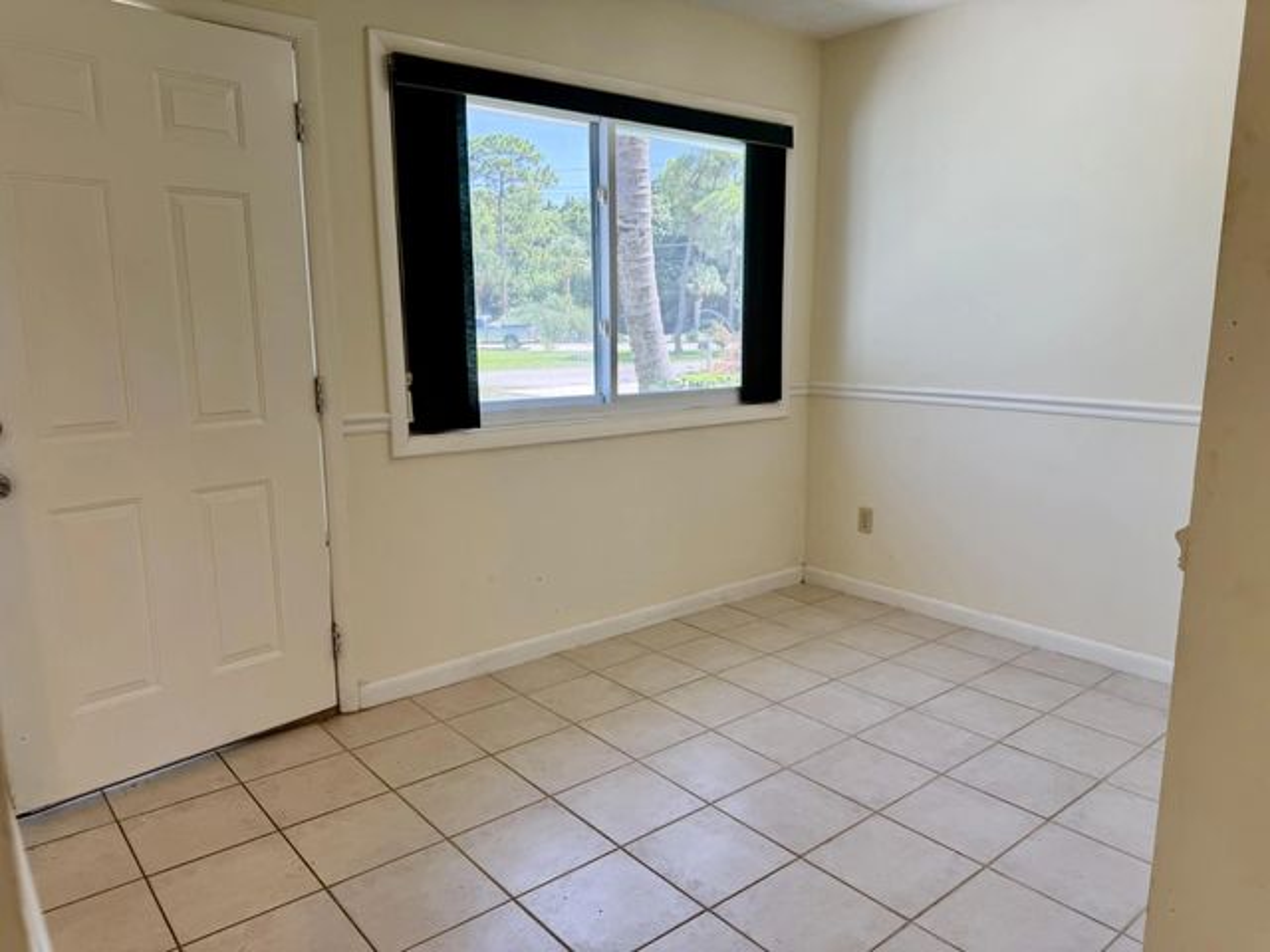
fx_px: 881
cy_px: 476
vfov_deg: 56.8
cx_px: 635
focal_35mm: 24
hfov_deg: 71.6
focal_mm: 6.76
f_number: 1.78
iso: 80
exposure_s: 1/217
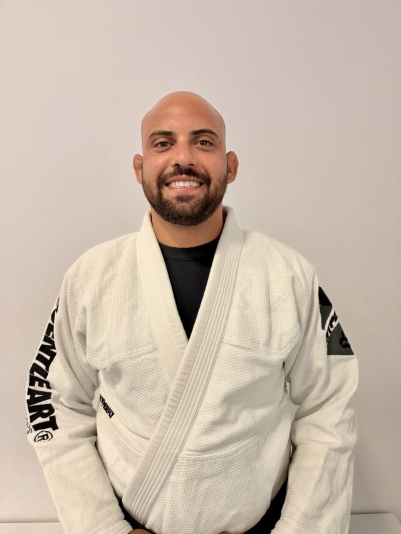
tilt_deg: -8.4
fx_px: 371
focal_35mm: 24
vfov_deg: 71.6
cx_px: 200
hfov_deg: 56.8
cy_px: 267
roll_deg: +1.1
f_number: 1.78
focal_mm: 6.76
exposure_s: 1/50
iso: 200
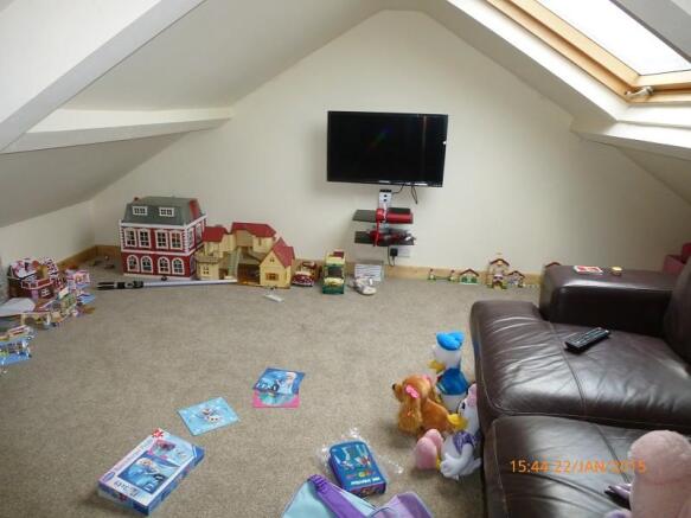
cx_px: 346
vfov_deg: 56.8
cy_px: 259
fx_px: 479
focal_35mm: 24
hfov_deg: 71.6
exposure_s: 1/60
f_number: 3.3
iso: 400
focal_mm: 4.3
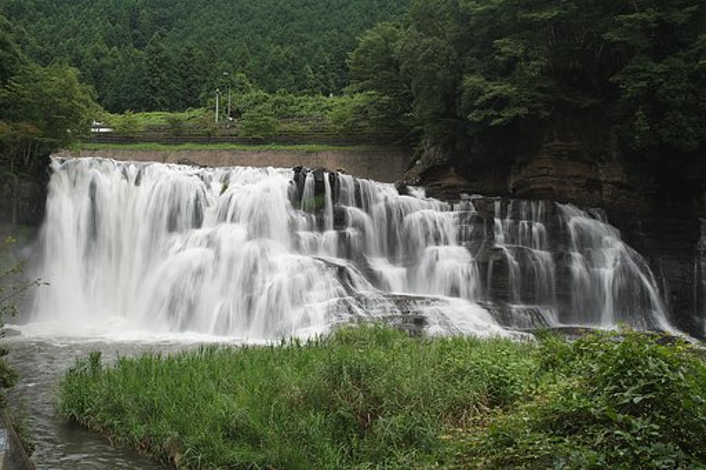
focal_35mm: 36
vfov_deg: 36.8
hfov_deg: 53.1
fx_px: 706
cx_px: 353
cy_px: 235
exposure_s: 1/8
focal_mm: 24
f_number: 8
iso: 100
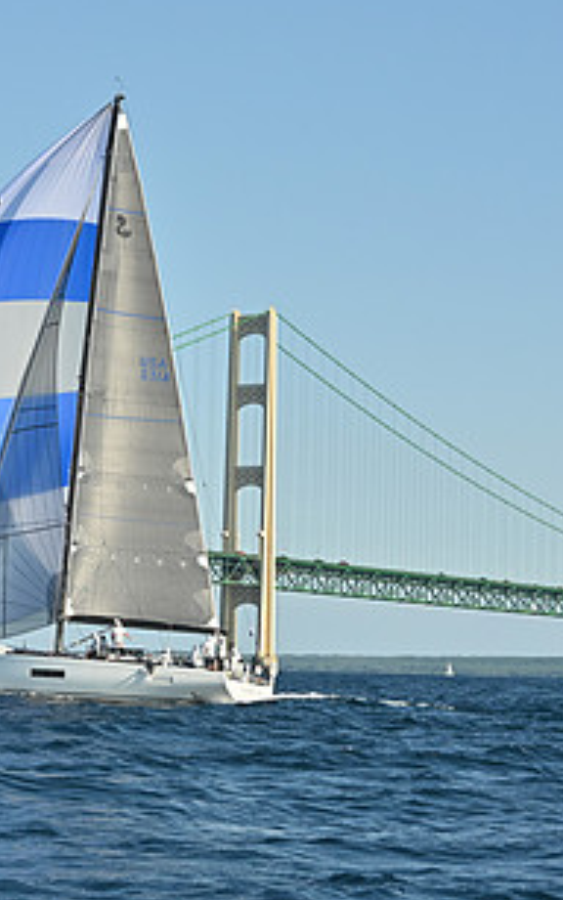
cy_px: 362
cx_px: 88
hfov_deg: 9.7
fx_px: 3313
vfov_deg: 15.5
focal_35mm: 135
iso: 320
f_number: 7.1
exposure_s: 1/1600
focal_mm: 70
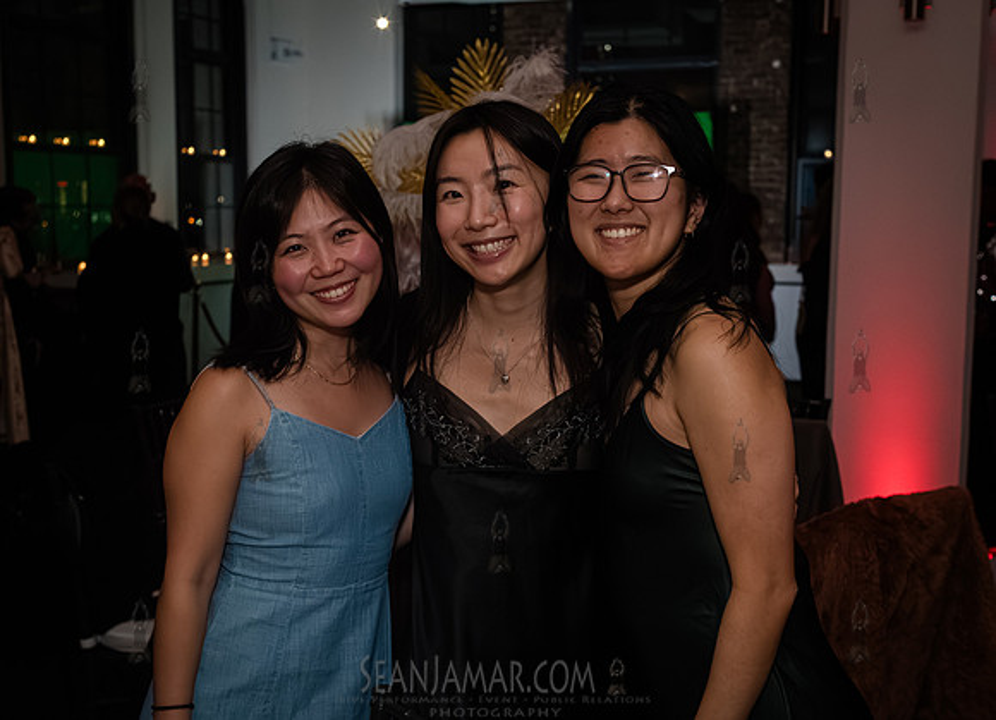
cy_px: 364
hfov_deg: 43.0
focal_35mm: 45
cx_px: 472
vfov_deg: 31.8
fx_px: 1264
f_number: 5
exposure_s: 1/400
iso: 8000
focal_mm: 35
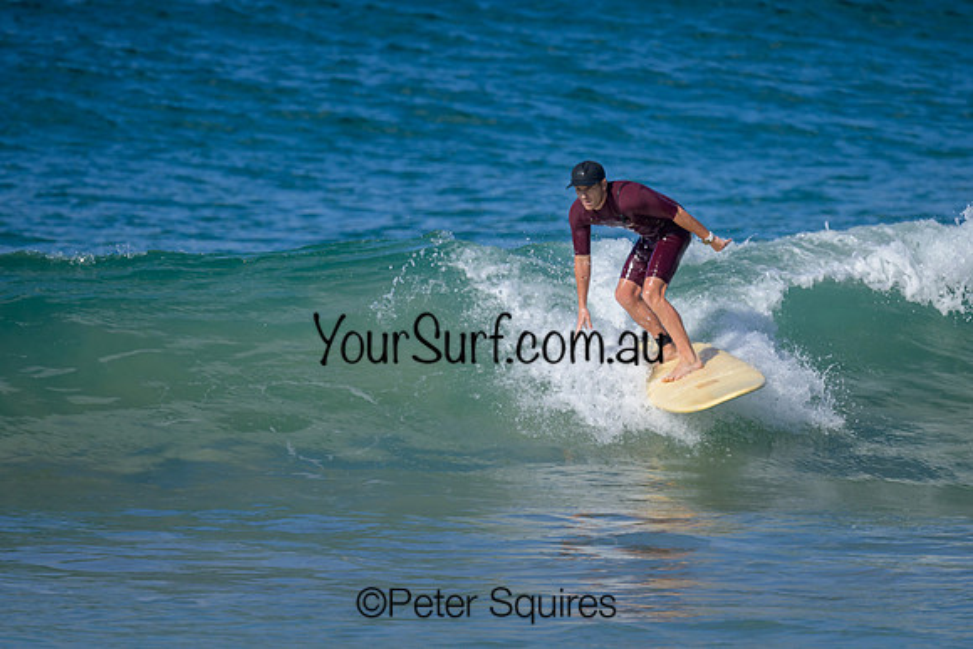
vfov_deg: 1.3
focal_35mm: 1099
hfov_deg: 1.9
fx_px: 29700
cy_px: 240
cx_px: 528
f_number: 6.3
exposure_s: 1/2000
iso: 360
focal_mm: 800
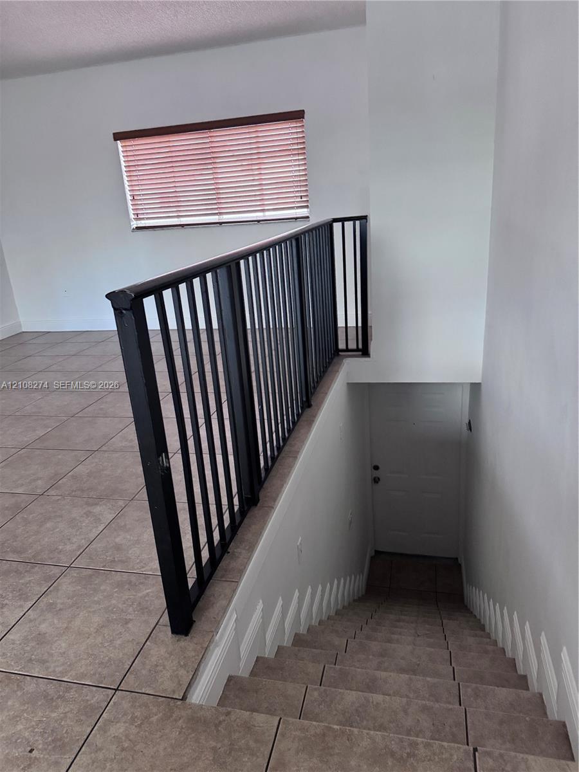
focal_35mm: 24
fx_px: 535
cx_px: 290
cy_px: 386
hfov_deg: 56.8
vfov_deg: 71.6
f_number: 1.78
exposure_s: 1/40
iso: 640
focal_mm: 6.76
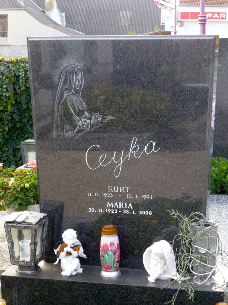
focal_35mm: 85
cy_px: 152
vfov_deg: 23.0
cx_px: 114
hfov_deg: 17.4
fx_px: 747
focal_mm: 15.1
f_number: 5.2
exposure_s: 1/60
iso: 160
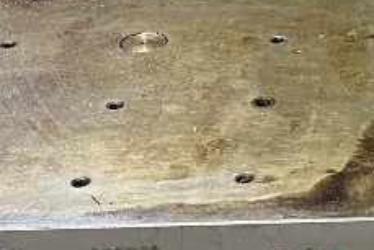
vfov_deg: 11.6
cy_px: 201
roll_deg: +1.1
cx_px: 490
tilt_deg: -34.3
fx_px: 1227
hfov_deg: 16.4
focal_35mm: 118
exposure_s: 1/60
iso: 400
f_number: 1.5
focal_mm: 5.7
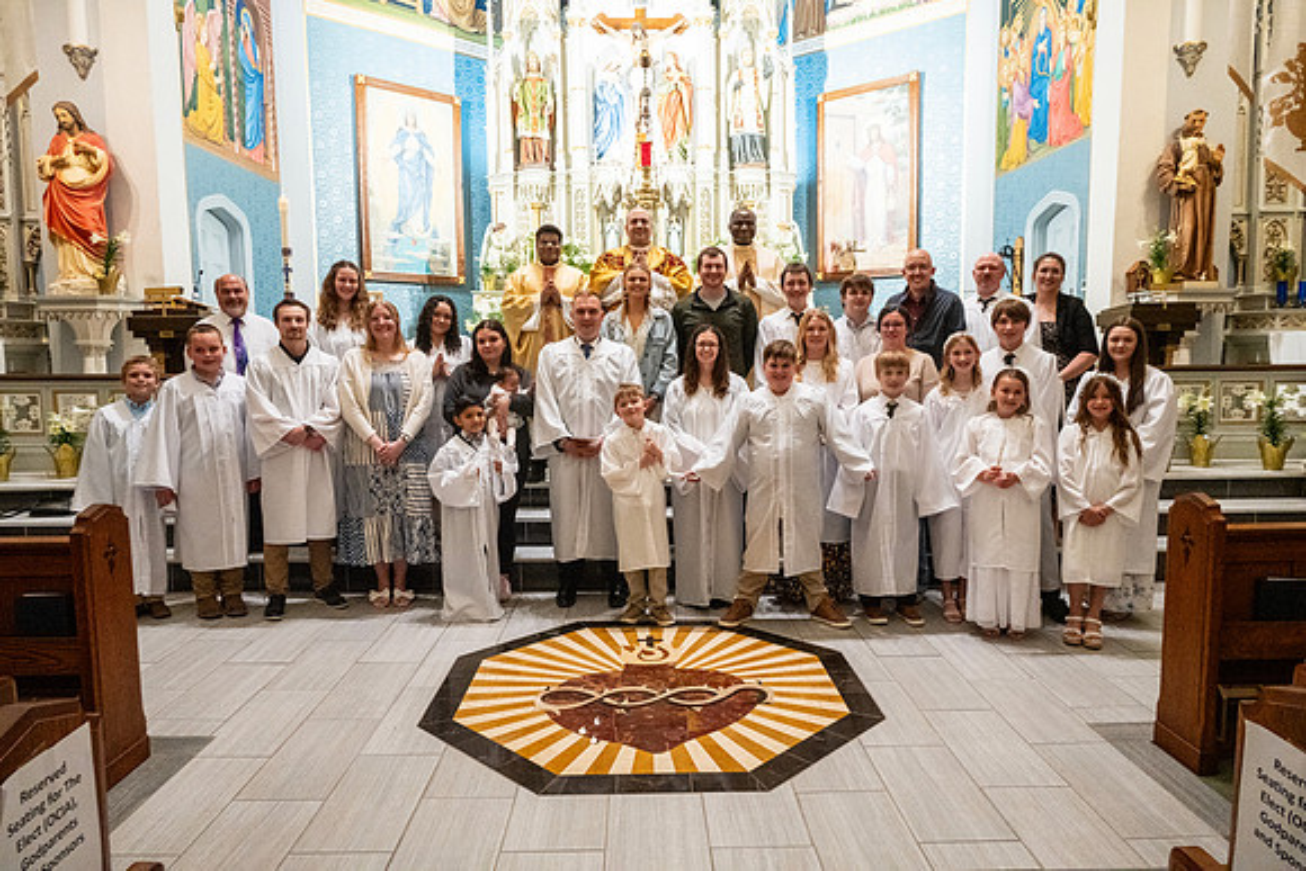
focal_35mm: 24
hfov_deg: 73.7
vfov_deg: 53.2
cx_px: 653
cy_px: 436
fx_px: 871
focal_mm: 24
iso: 5000
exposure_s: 1/60
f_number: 8
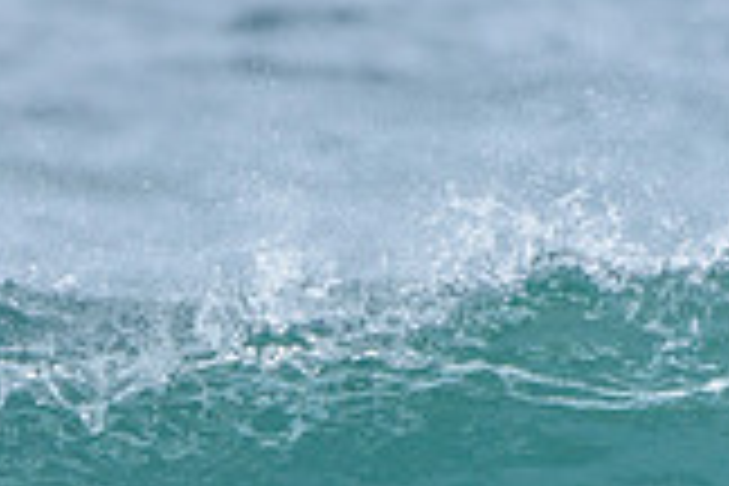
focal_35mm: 2191
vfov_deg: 0.6
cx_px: -150
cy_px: 445
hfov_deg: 0.9
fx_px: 44364
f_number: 5.6
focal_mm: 500
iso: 250
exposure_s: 1/2000
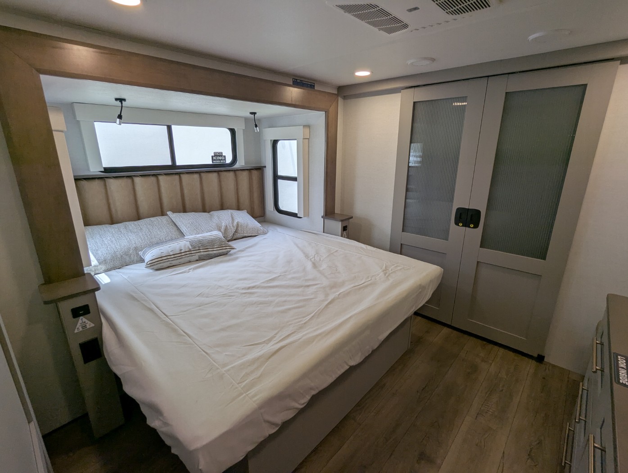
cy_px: 236
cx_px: 314
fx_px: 291
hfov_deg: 94.4
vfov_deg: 78.2
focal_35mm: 16
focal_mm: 2.35
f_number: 2.2
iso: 50
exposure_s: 1/171
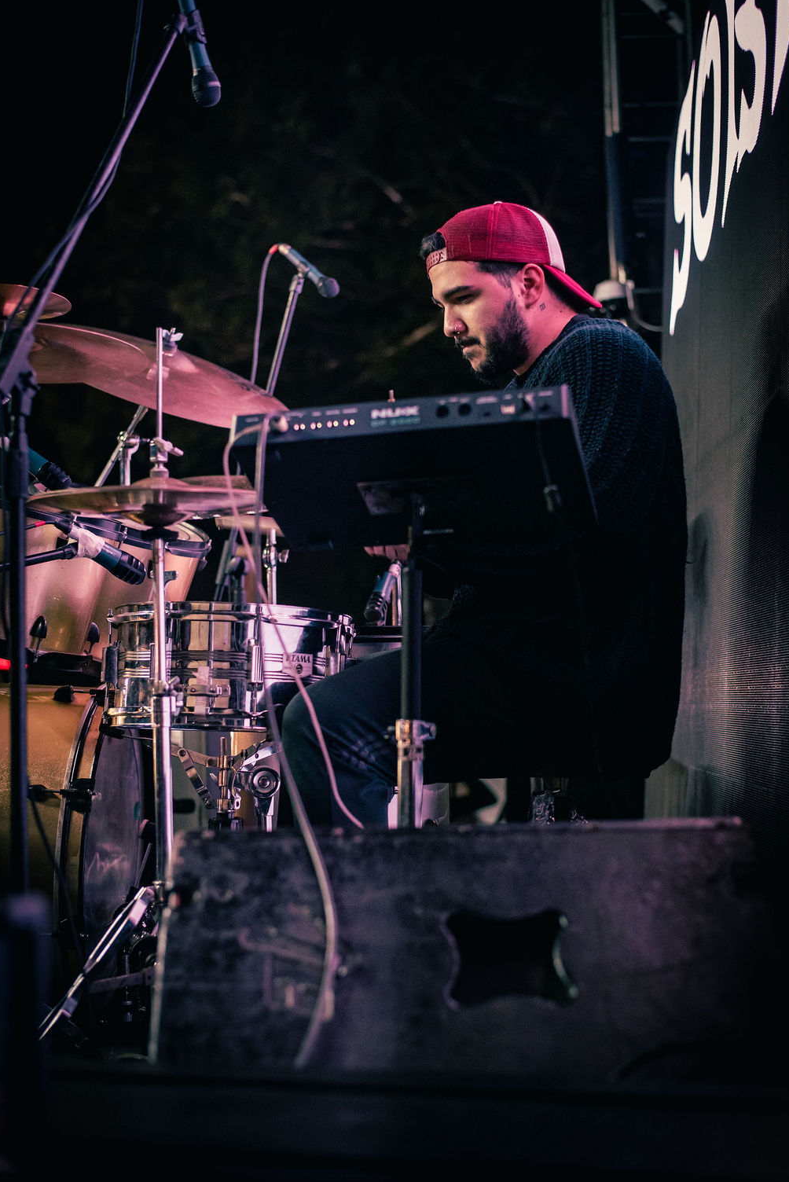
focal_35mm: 51
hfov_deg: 26.5
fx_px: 1675
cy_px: 581
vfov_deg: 38.9
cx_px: 398
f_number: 2.5
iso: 2000
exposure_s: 1/200
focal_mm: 50
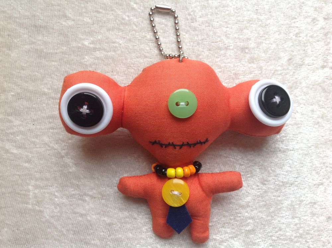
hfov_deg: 52.7
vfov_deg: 40.6
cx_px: 166
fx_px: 335
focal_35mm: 35
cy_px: 124
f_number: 2.4
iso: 64
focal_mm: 4.28
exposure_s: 1/15
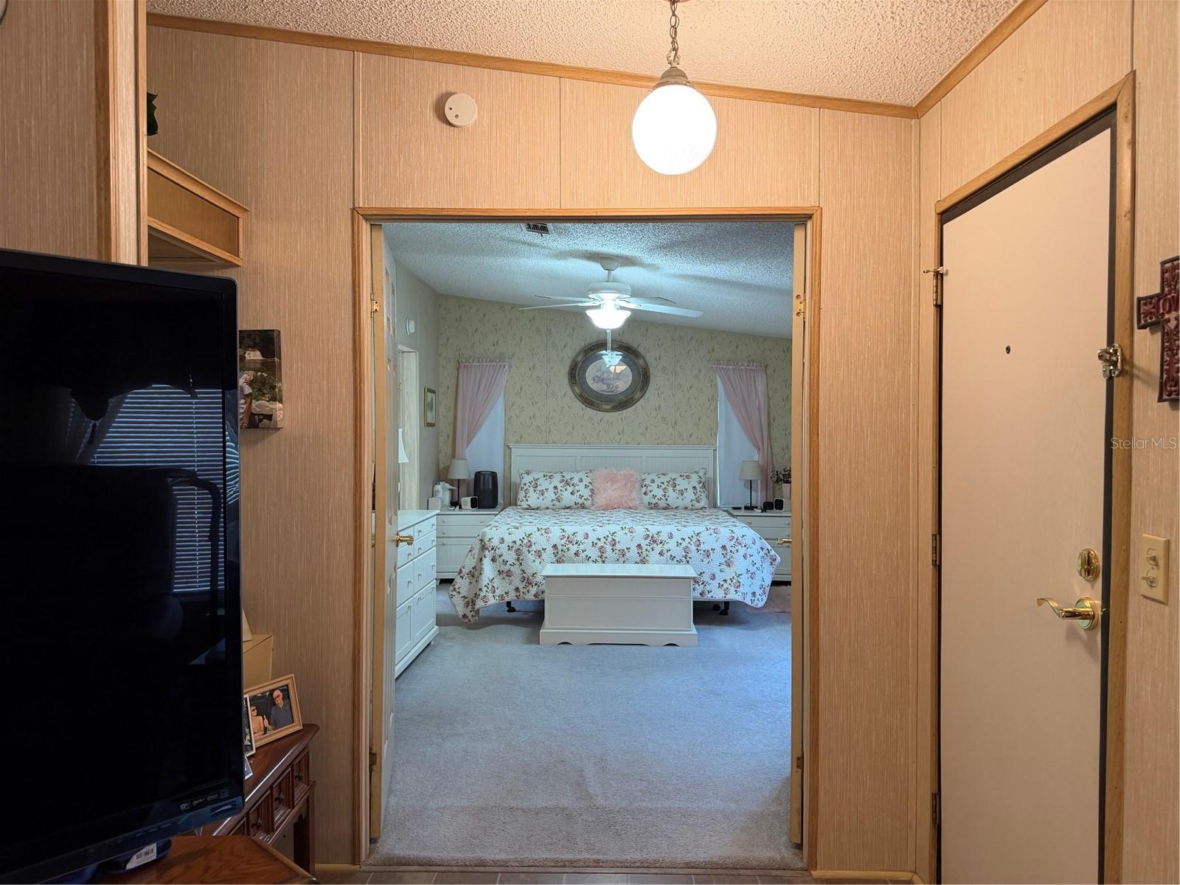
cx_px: 590
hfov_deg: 71.6
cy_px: 442
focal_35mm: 24
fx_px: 818
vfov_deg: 56.8
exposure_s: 1/60
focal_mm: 6.76
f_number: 1.78
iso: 250
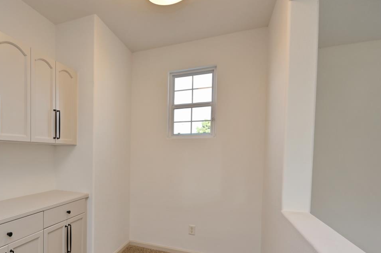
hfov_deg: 74.1
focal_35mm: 22
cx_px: 105
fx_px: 233
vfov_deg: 56.4
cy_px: 159
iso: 200
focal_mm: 14
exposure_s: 1/100
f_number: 5
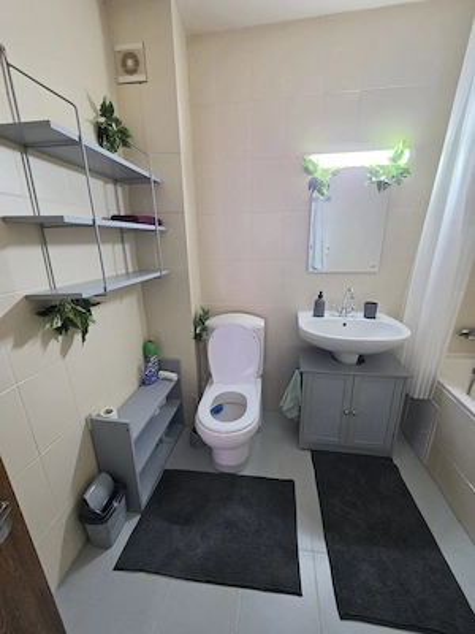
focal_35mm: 13
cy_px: 317
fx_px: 238
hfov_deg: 89.9
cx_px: 238
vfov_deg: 106.2
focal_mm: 2.2
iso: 200
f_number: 1.9
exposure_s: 1/101
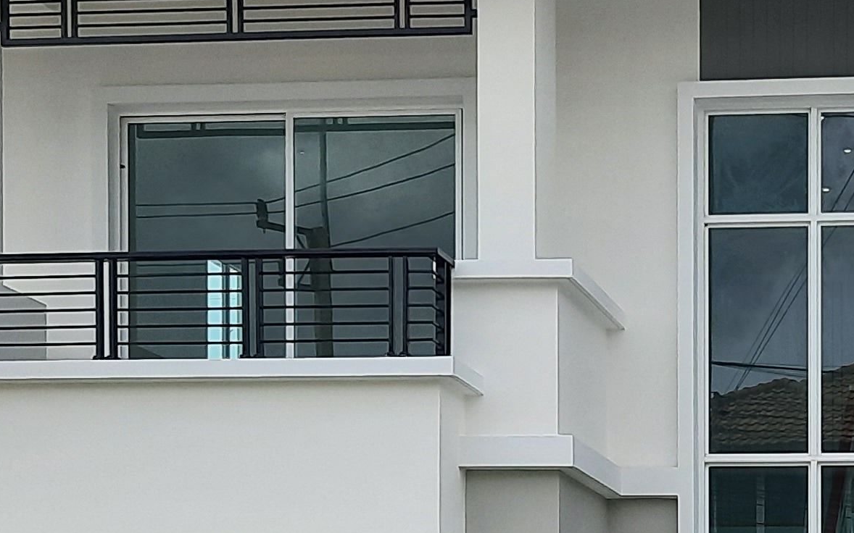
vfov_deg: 13.7
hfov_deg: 21.9
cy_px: 781
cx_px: 919
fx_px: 2094
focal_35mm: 90
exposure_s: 1/986
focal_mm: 4.6
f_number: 2
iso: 32
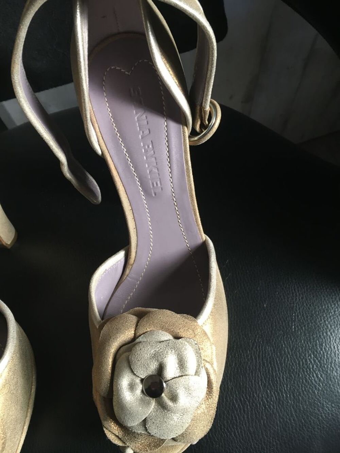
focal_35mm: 29
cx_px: 170
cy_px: 226
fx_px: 380
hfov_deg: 48.2
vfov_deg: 61.7
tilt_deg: -67.2
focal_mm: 4.15
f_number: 2.2
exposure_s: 1/33
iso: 125
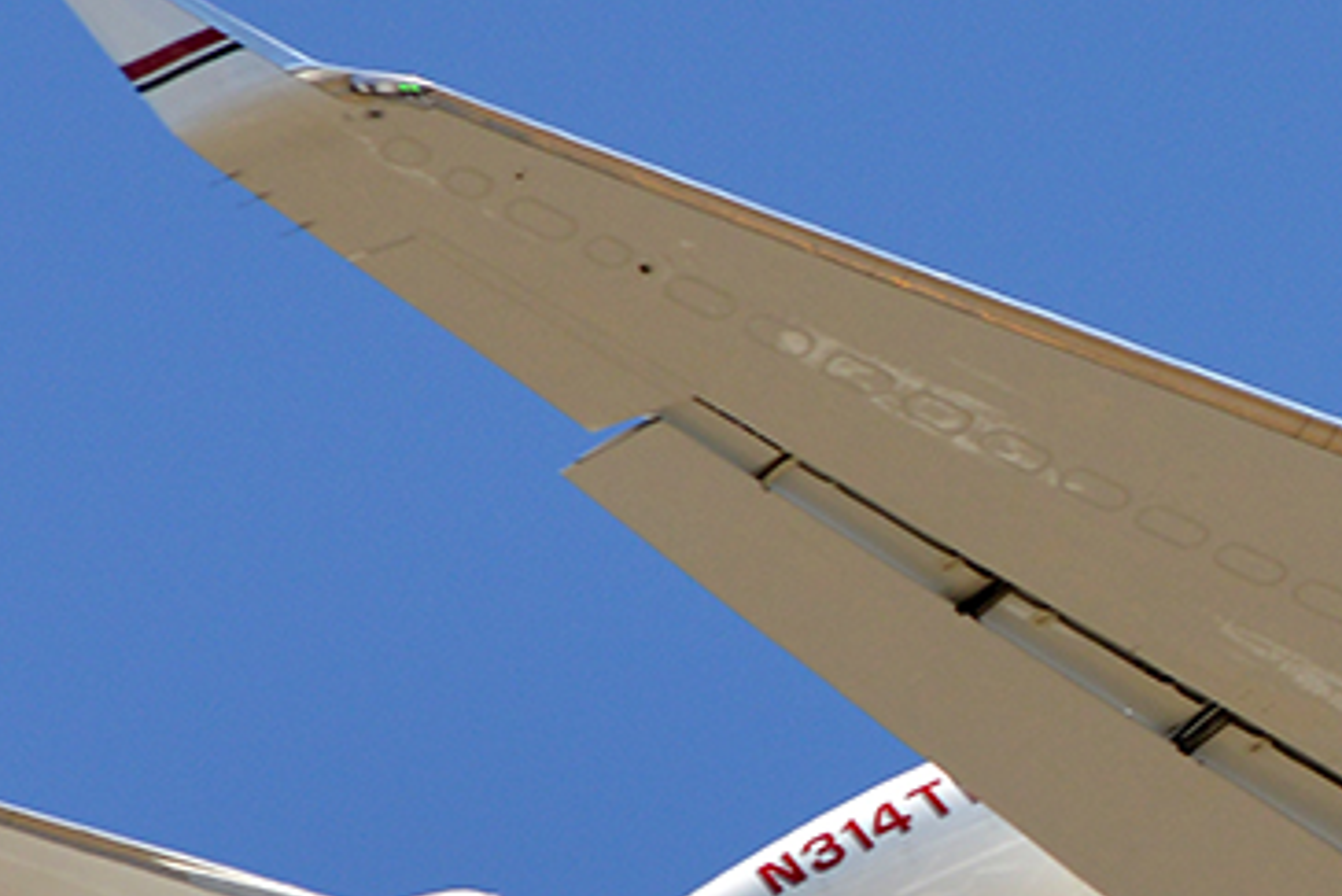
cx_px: 1630
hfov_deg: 2.7
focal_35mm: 759
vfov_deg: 1.8
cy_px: 938
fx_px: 28304
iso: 320
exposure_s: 1/1000
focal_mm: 230
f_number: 7.1
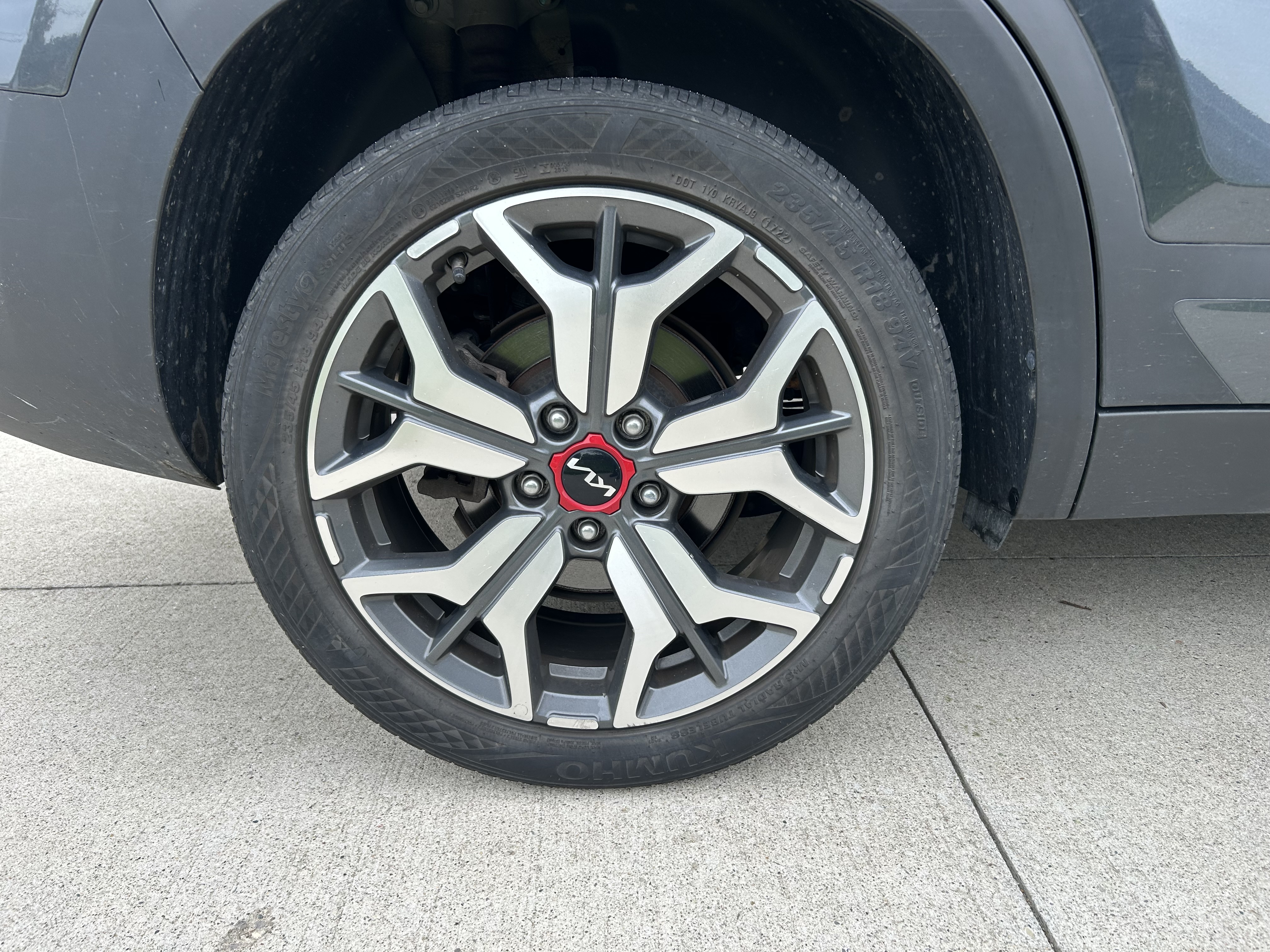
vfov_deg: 53.1
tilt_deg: -17.0
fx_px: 954
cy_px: 476
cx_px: 635
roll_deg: -2.7
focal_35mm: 26
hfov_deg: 67.3
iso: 50
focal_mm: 5.7
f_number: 1.5
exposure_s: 1/316
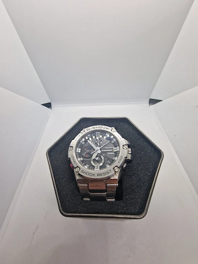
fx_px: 99
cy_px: 132
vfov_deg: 106.2
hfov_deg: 89.9
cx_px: 99
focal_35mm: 13
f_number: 2.2
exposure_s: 1/141
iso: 50
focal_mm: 2.2
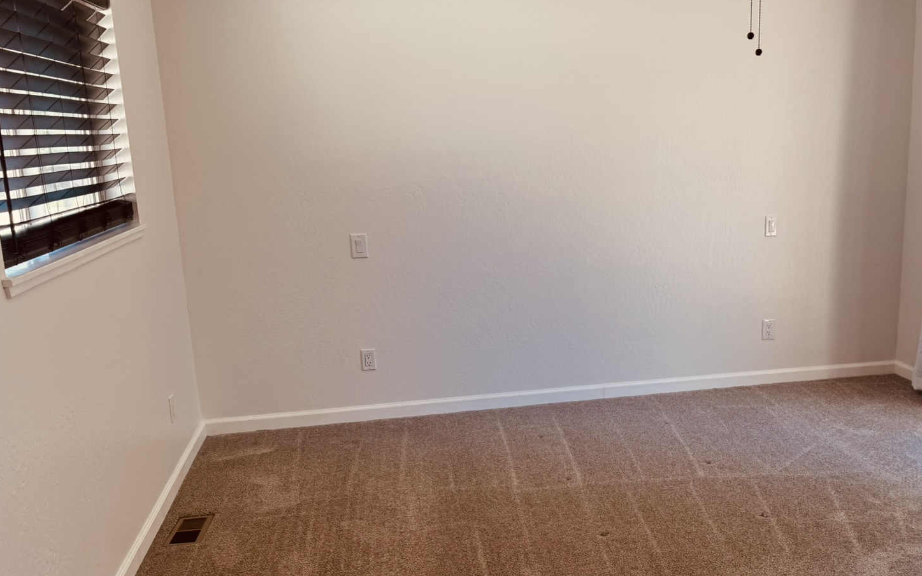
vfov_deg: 35.2
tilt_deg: -13.3
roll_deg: +2.2
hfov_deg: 53.3
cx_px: 589
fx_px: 905
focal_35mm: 36
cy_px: 349
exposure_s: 1/120
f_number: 1.78
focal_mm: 6.76
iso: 80
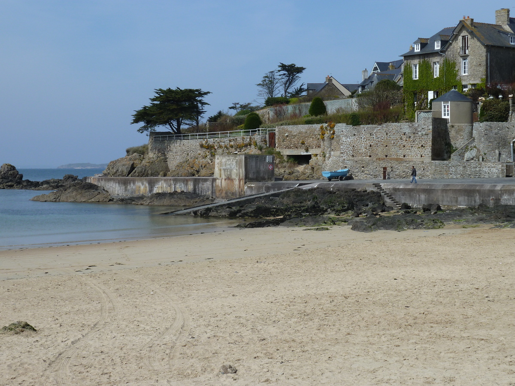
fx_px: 997
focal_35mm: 67
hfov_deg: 29.0
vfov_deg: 21.9
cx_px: 258
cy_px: 193
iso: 80
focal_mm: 11
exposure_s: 1/500
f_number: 5.6
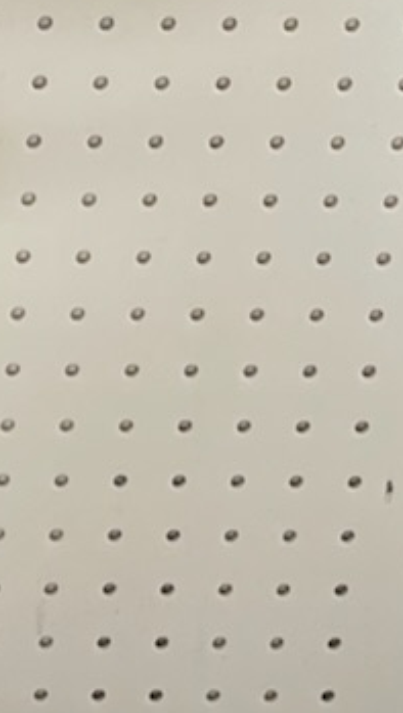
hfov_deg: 6.6
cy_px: 264
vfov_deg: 12.9
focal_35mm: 166
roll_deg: -1.1
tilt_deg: -18.6
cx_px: -847
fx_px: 3145
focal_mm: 5.1
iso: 40
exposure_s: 1/100
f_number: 1.6
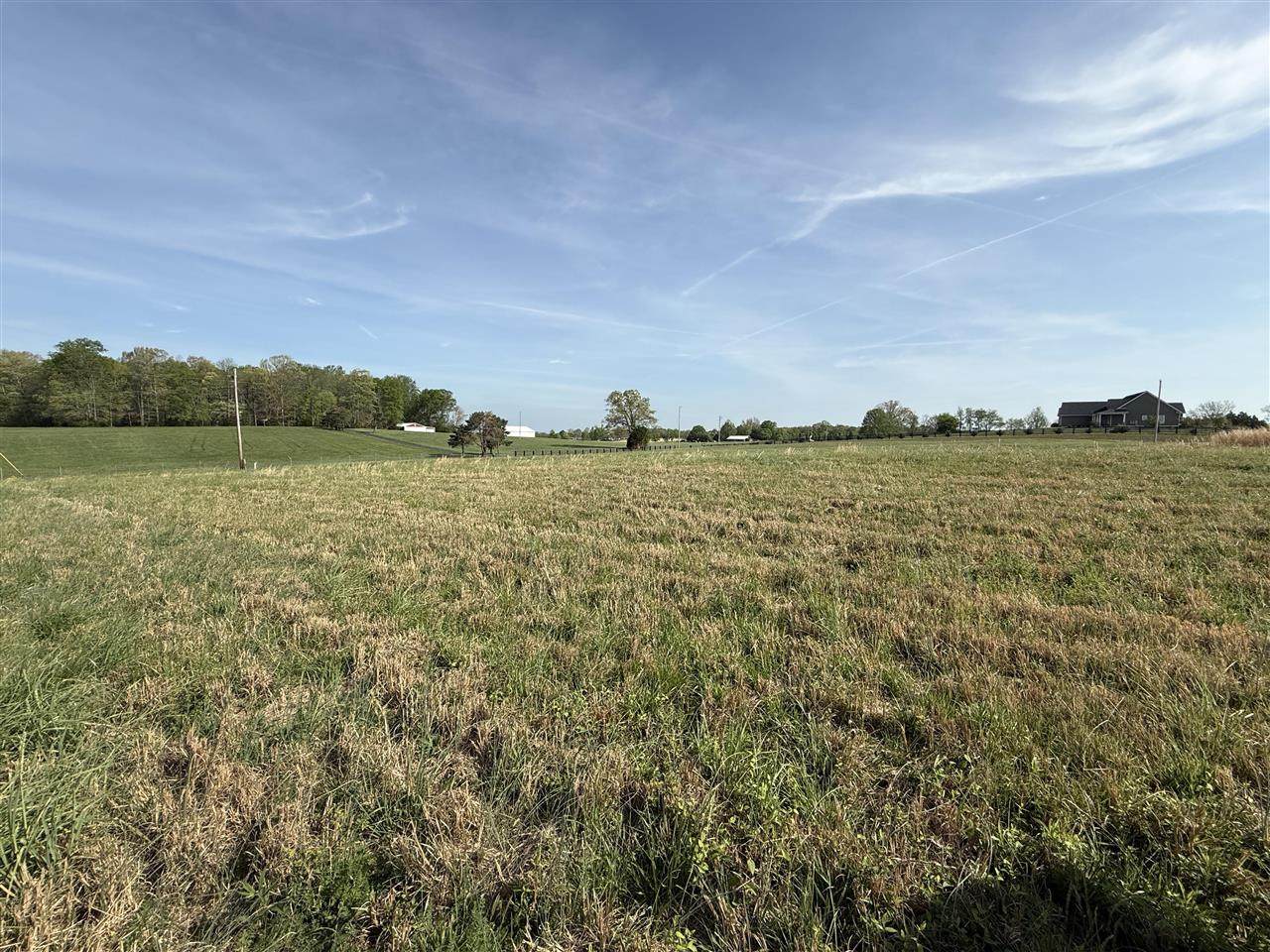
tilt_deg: -4.2
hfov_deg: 102.1
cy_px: 476
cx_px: 635
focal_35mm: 14
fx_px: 514
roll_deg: -0.5
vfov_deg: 85.7
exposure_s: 1/2611
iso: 50
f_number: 2.2
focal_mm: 2.22
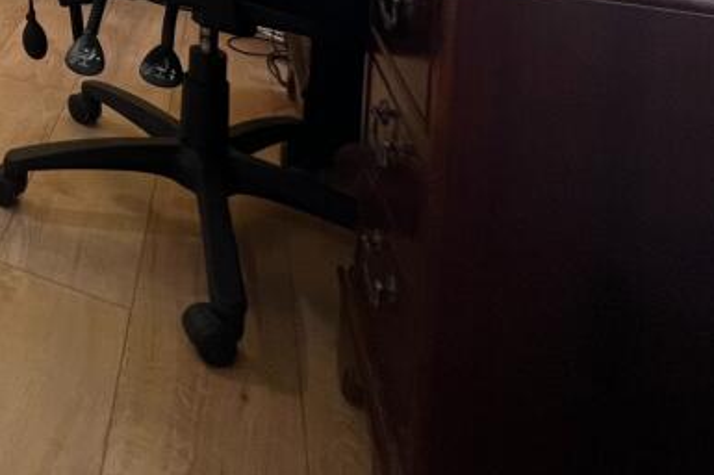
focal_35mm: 36
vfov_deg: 26.7
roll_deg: -1.6
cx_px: -210
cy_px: -232
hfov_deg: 35.9
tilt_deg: -3.7
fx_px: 713
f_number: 1.8
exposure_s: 1/50
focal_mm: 1.57
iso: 160
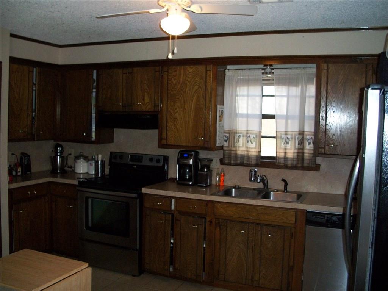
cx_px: 194
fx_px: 392
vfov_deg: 40.7
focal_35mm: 35
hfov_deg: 52.6
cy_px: 146
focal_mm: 6.3
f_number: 3.1
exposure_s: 1/30
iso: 320
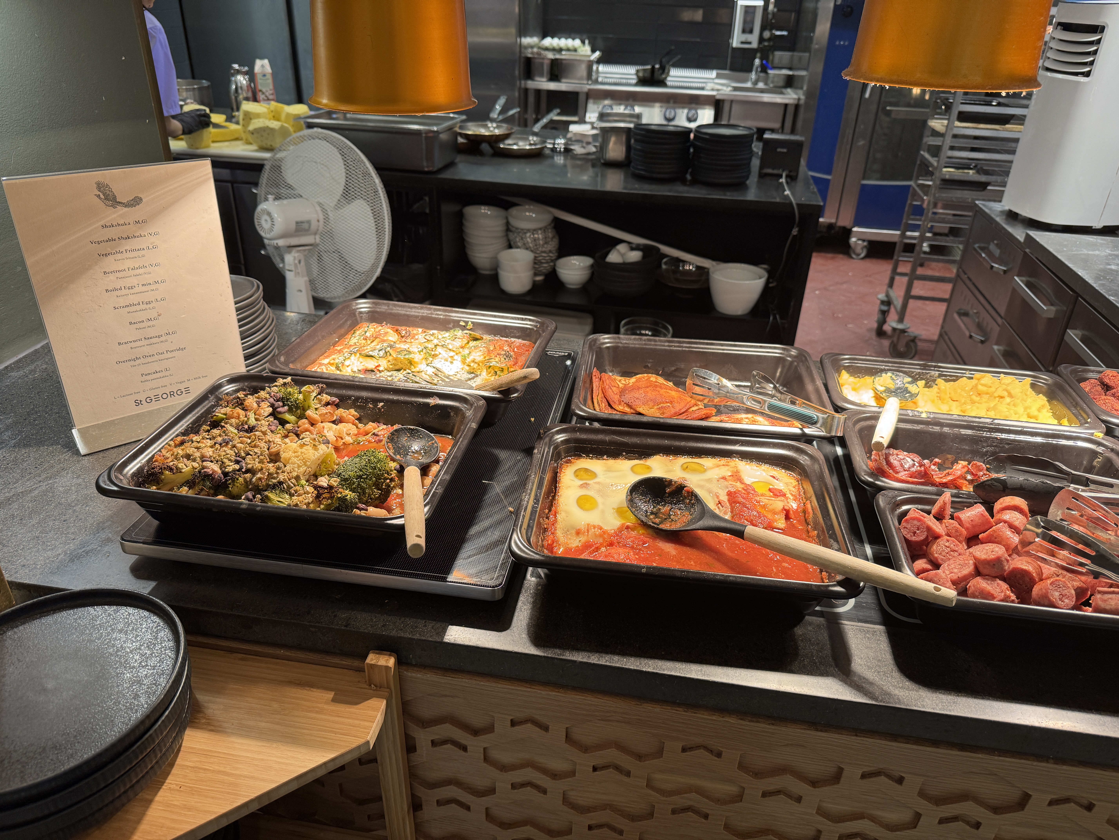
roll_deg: -2.0
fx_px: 776
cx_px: 560
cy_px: 420
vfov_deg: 56.8
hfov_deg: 71.6
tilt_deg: -29.3
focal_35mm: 24
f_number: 1.78
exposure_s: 1/50
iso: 125
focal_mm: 6.76
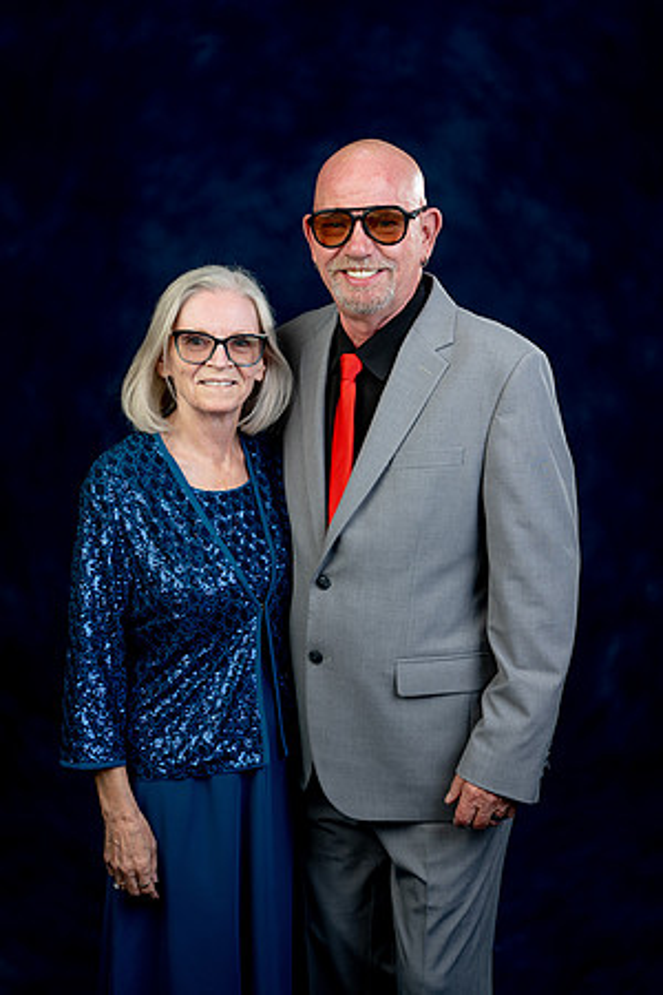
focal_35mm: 45
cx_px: 332
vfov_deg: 43.6
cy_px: 498
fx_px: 1243
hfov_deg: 29.9
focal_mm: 45
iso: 200
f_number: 4.5
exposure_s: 1/200
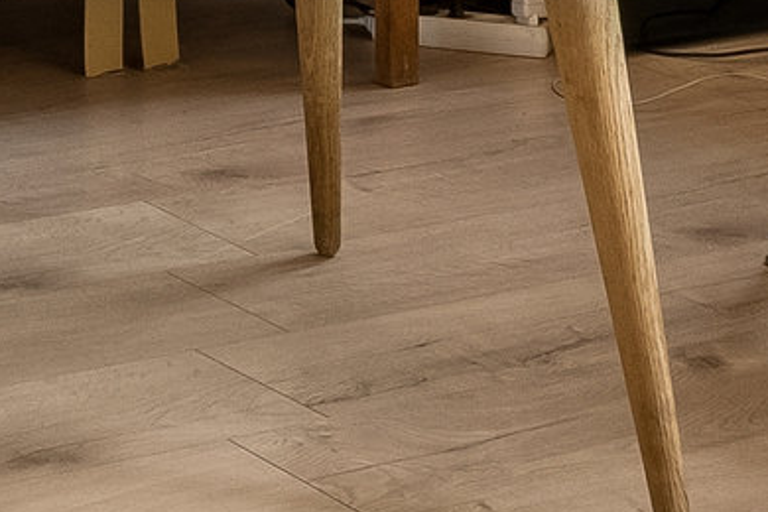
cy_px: -644
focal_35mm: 156
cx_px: -282
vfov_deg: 8.2
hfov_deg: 12.7
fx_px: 3326
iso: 400
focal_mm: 13.5
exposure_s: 1/13
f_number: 8
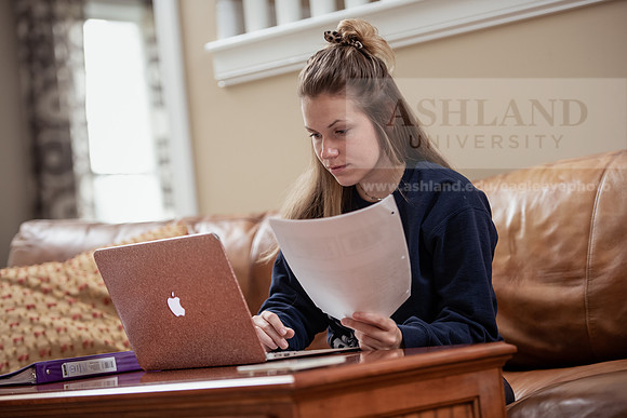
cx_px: 314
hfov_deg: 20.0
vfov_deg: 13.4
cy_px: 209
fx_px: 1777
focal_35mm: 102
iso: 800
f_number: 2.8
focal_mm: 102
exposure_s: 1/200
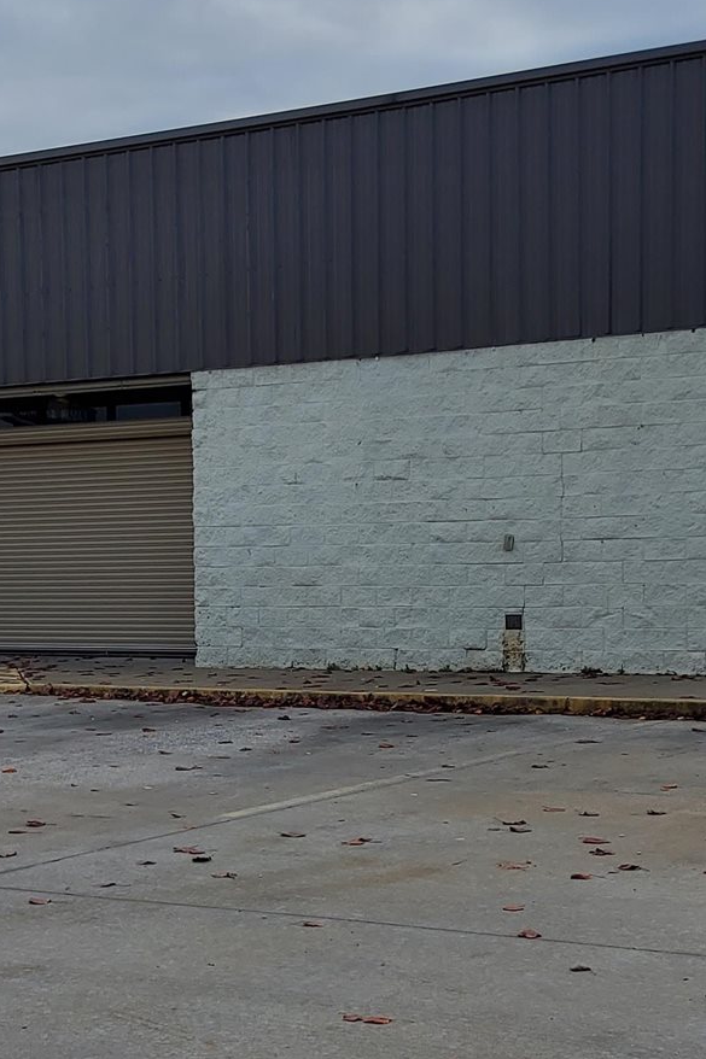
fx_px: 2089
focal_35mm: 71
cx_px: 264
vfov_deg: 28.3
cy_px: 696
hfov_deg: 19.1
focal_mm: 3.08
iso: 50
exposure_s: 1/614
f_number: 2
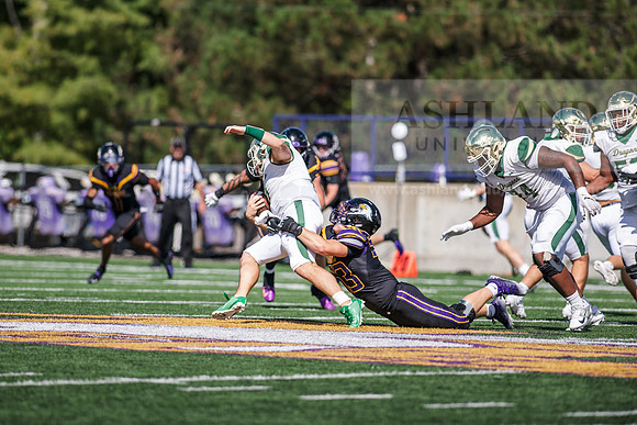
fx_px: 5797
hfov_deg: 6.3
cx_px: 289
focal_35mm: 328
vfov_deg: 4.2
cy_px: 206
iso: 125
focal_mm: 300
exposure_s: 1/2000
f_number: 3.5
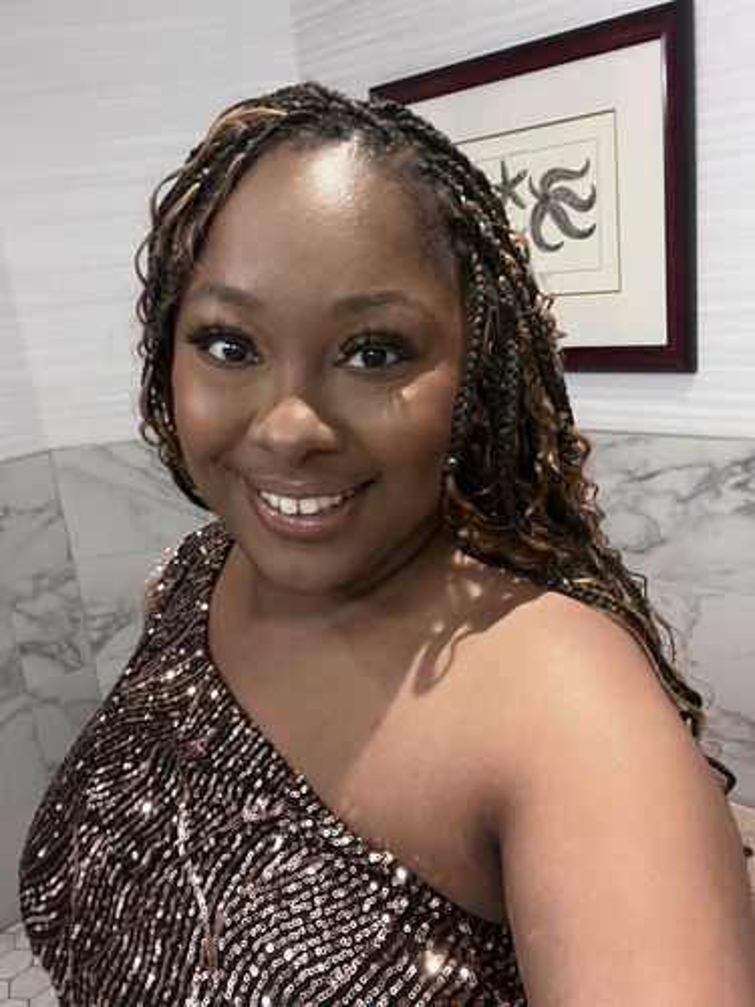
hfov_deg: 46.8
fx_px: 872
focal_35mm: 30
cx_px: 378
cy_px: 504
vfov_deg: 60.0
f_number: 2.2
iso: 640
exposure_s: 1/30
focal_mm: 2.71
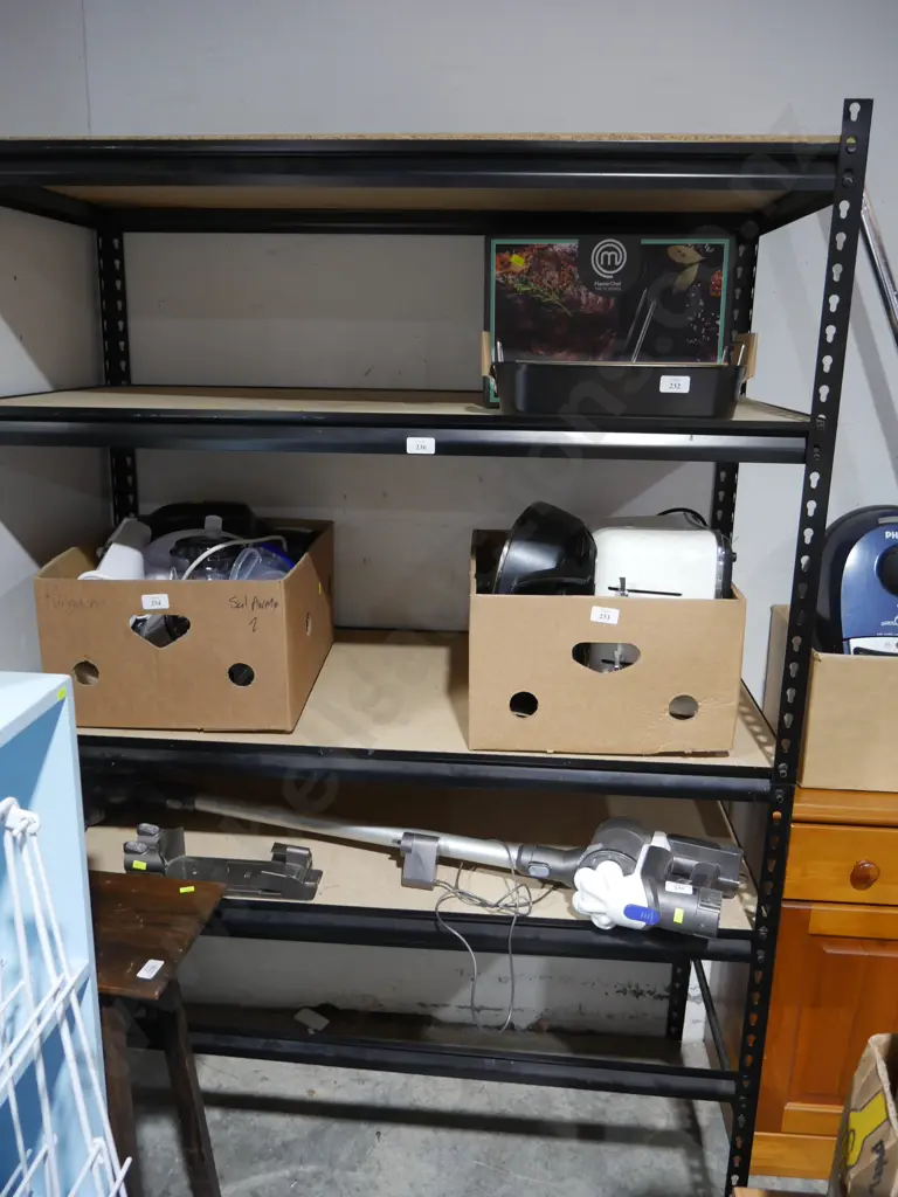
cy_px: 598
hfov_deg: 49.7
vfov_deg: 63.4
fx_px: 968
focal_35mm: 28
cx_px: 449
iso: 640
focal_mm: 14
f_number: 3.5
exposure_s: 1/60
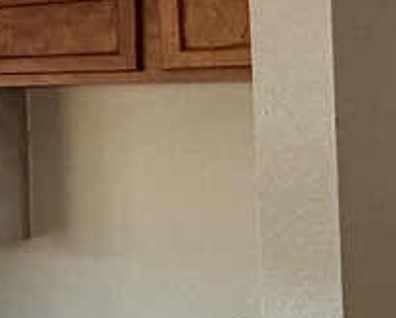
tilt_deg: +1.9
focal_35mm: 95
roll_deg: +0.5
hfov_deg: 13.0
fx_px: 1114
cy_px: 61
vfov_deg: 16.1
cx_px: -641
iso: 160
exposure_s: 1/120
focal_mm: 2.22
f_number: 2.2
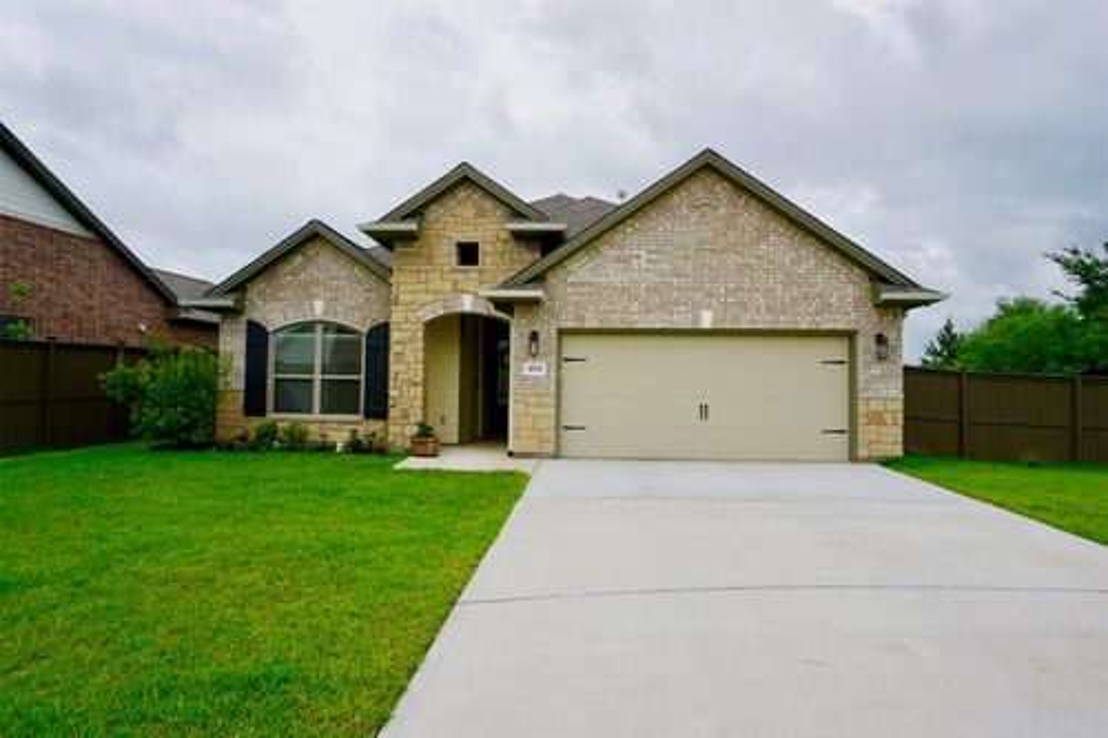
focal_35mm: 24
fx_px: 738
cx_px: 554
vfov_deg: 53.1
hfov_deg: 73.8
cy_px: 369
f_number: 6.3
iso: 100
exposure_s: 1/250
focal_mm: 16
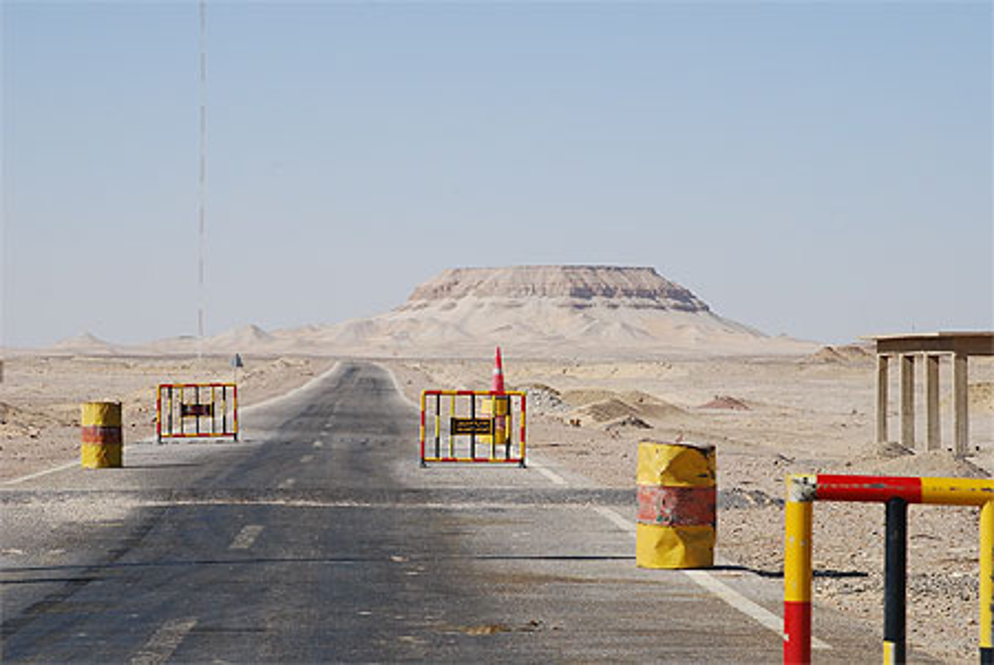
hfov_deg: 17.0
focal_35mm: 120
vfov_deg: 11.4
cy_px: 332
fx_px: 3316
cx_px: 497
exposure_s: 1/320
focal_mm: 80
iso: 200
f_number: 10
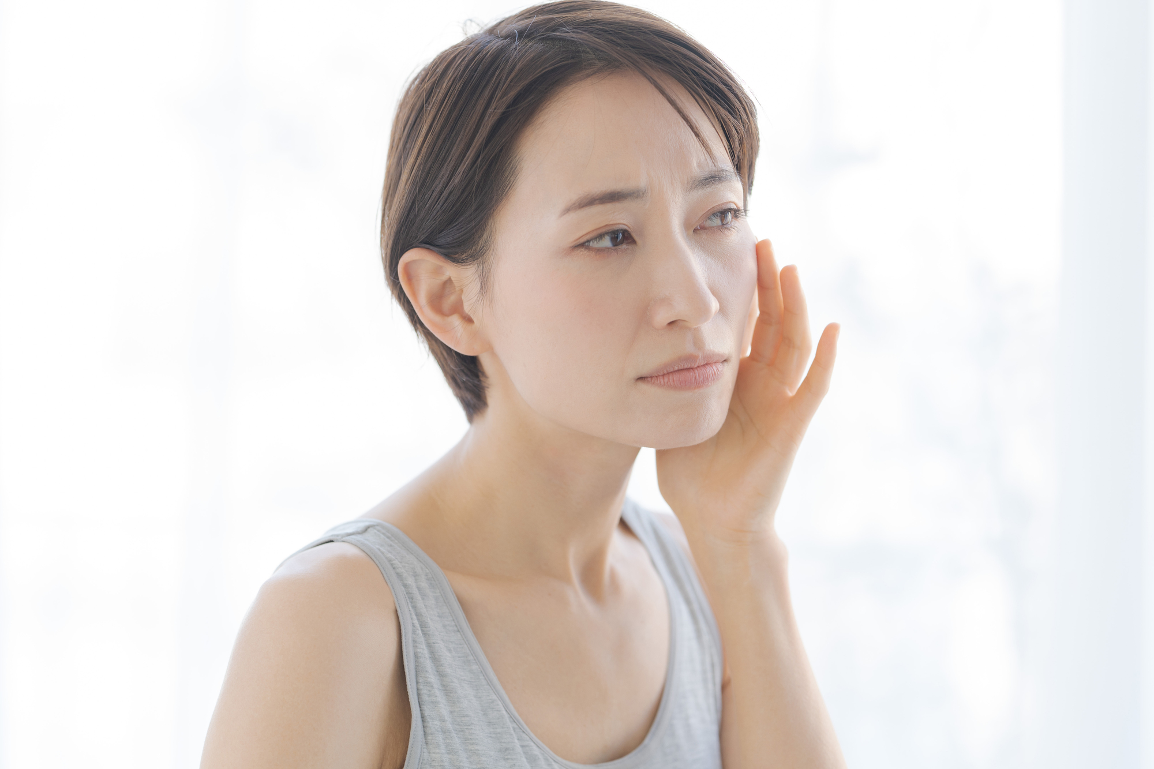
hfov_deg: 15.2
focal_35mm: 135
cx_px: 577
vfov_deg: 10.2
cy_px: 384
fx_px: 4327
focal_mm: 135
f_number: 2.8
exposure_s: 1/200
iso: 320
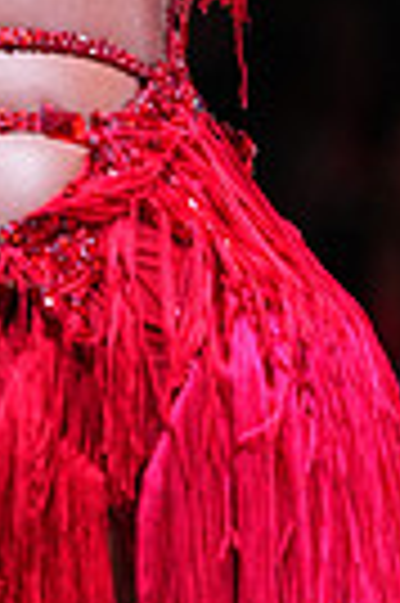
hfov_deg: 2.1
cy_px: -220
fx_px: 10961
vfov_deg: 3.1
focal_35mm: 656
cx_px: -222
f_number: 4
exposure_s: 1/400
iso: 1600
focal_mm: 151
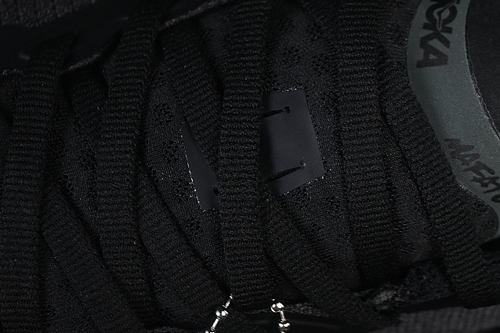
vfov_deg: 10.8
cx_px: 380
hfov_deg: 16.1
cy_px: 90
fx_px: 1763
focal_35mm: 127
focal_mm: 50
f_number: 6.3
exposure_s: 1/50
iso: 160
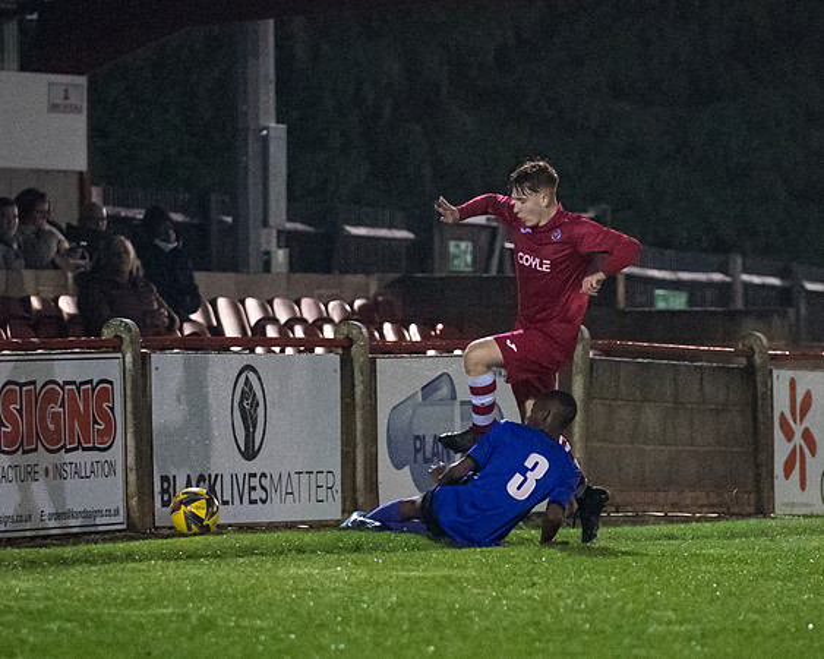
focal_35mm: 390
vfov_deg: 4.0
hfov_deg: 5.0
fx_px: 9507
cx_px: 476
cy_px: 423
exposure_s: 1/1250
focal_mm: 167
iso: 6400
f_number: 2.8
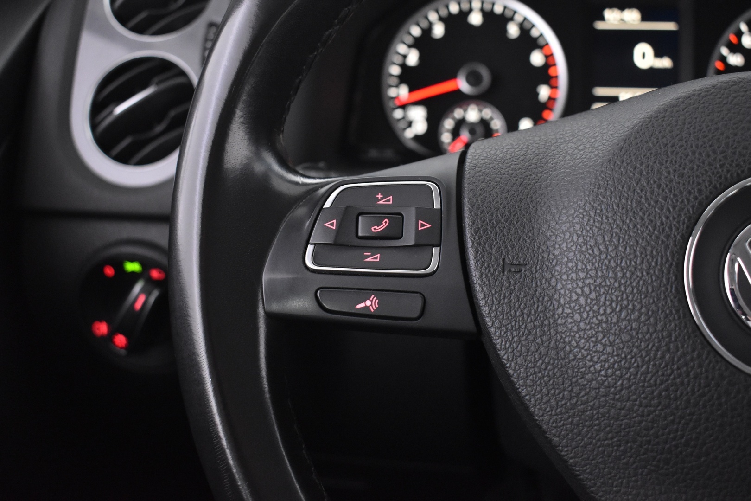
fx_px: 907
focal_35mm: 44
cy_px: 250
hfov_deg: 45.0
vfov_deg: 30.8
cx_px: 376
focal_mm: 29
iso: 3200
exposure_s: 1/25
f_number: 4.2
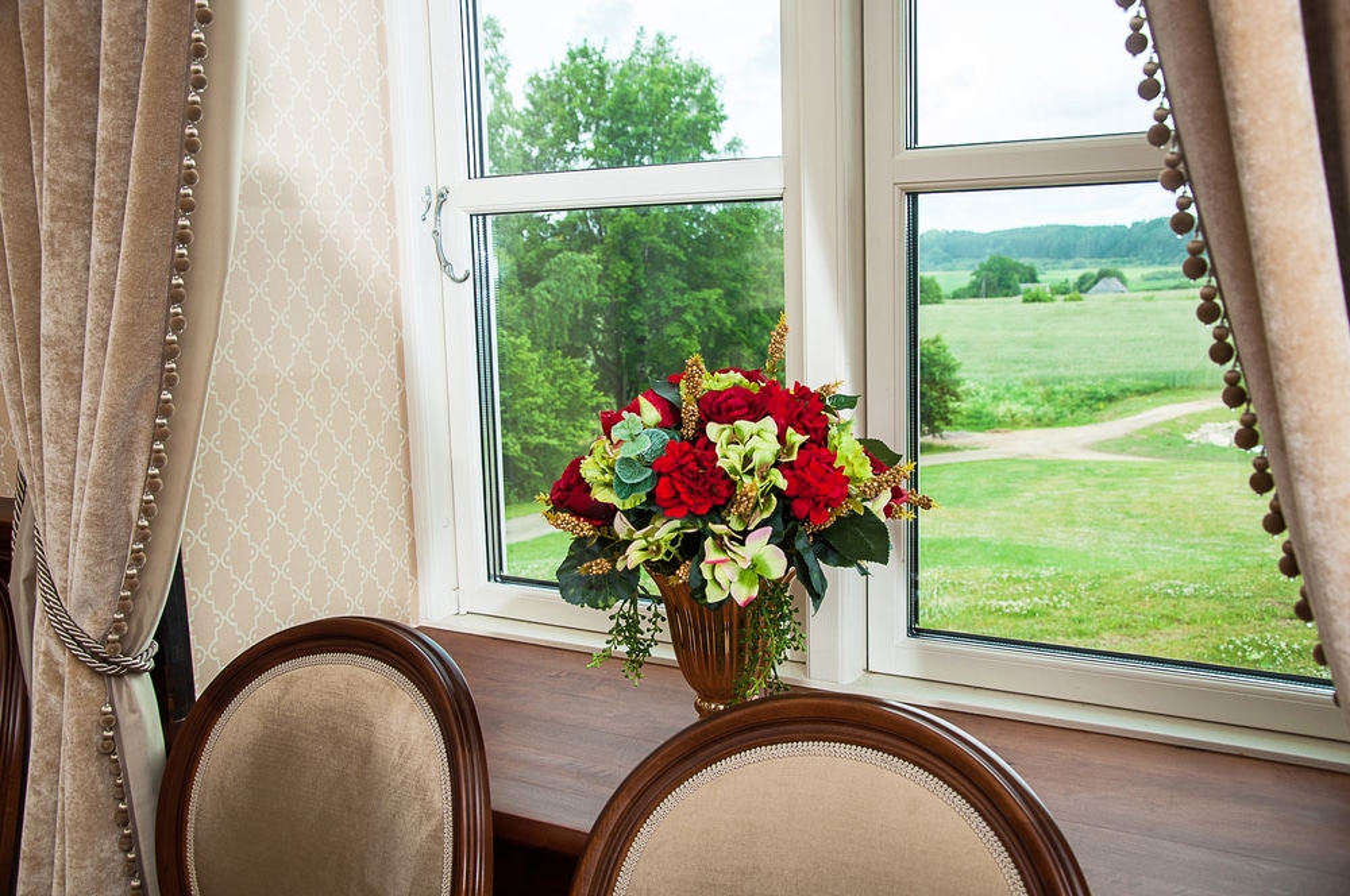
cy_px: 448
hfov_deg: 53.2
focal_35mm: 36
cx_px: 675
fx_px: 1348
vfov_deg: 36.8
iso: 200
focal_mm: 24
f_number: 6.3
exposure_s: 1/160
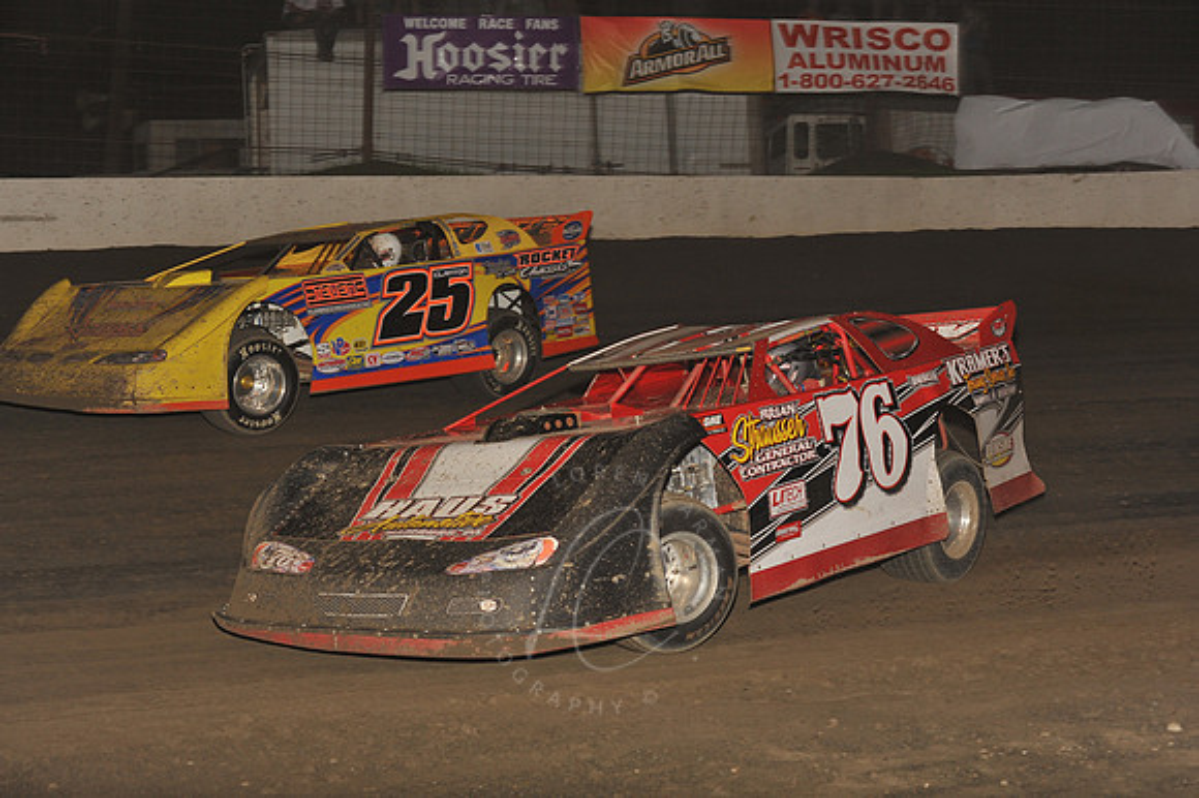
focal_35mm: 80
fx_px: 2663
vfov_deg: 17.0
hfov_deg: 25.4
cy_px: 399
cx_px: 600
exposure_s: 1/320
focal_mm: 80
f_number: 6.3
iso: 800
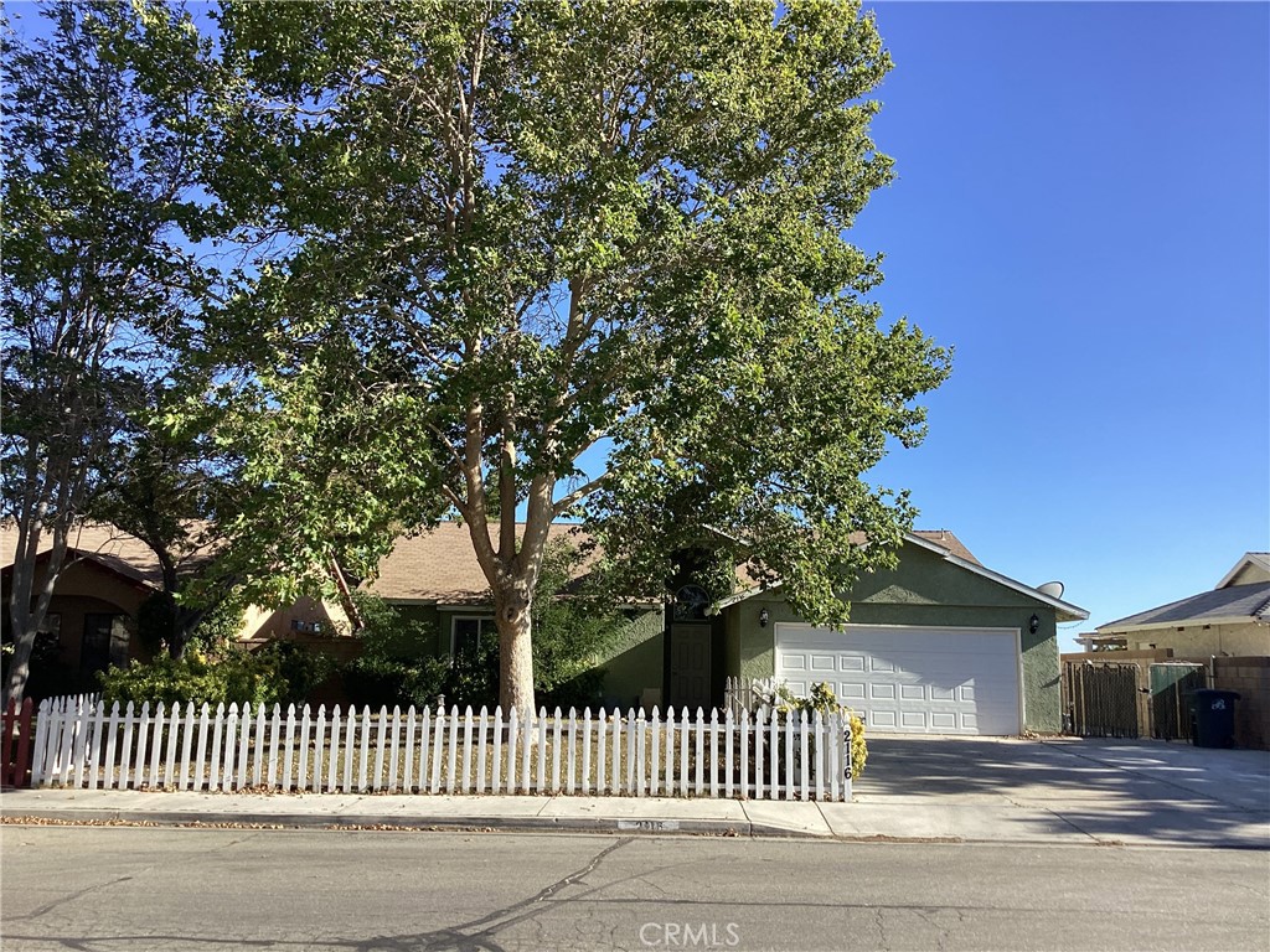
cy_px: 476
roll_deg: -1.3
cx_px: 635
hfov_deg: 58.4
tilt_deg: +8.0
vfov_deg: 45.4
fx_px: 1137
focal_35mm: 31
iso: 25
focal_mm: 3.3
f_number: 2.4
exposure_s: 1/831
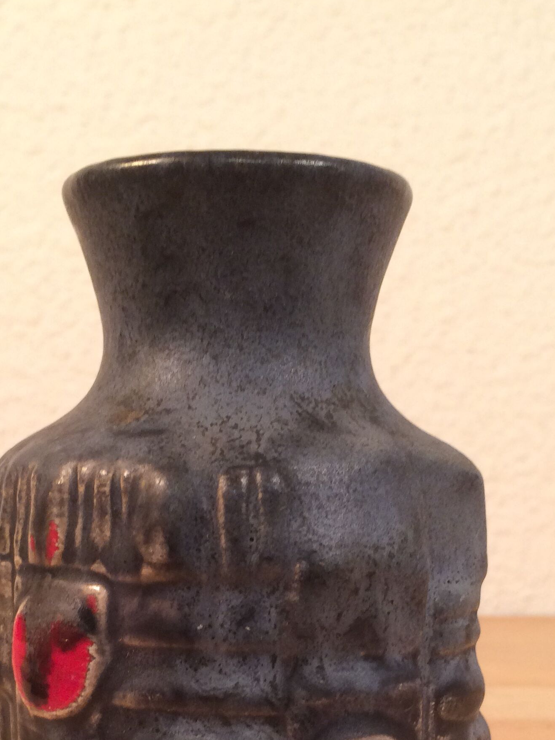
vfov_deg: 34.3
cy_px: 610
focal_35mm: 54
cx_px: 239
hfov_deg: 27.0
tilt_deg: -9.5
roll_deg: +0.7
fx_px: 1154
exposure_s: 1/33
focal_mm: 4.15
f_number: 2.2
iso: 80
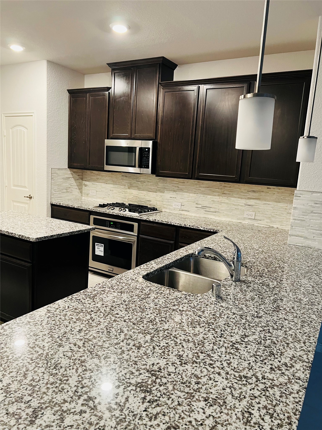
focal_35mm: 26
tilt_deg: -8.4
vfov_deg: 67.3
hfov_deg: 53.1
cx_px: 161
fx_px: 322
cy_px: 215
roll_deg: -3.8
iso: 250
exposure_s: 1/60
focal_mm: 5.7
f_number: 1.5
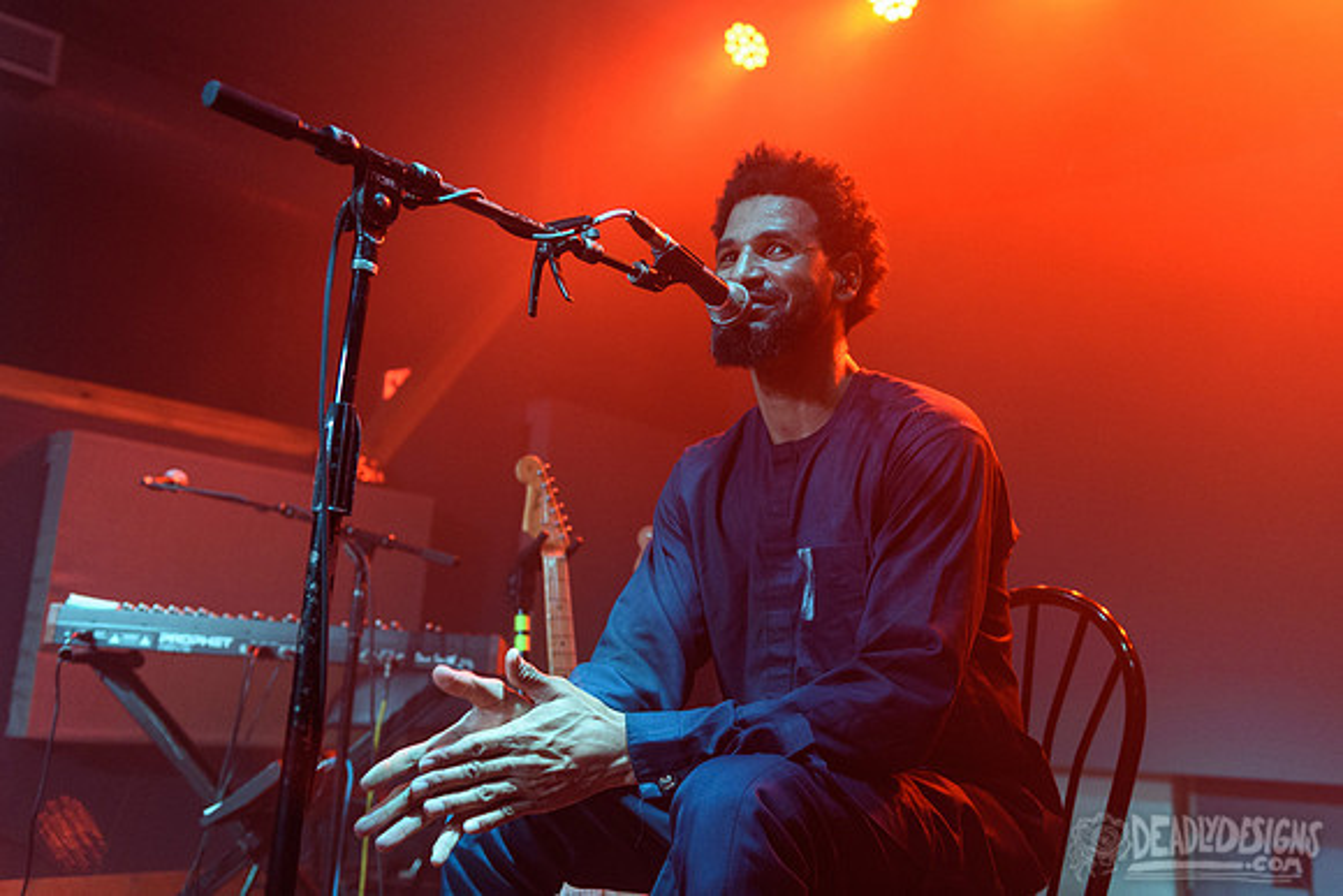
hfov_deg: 48.8
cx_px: 759
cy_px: 390
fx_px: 1476
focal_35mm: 40
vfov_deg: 33.7
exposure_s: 1/200
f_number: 3.2
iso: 3200
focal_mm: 35
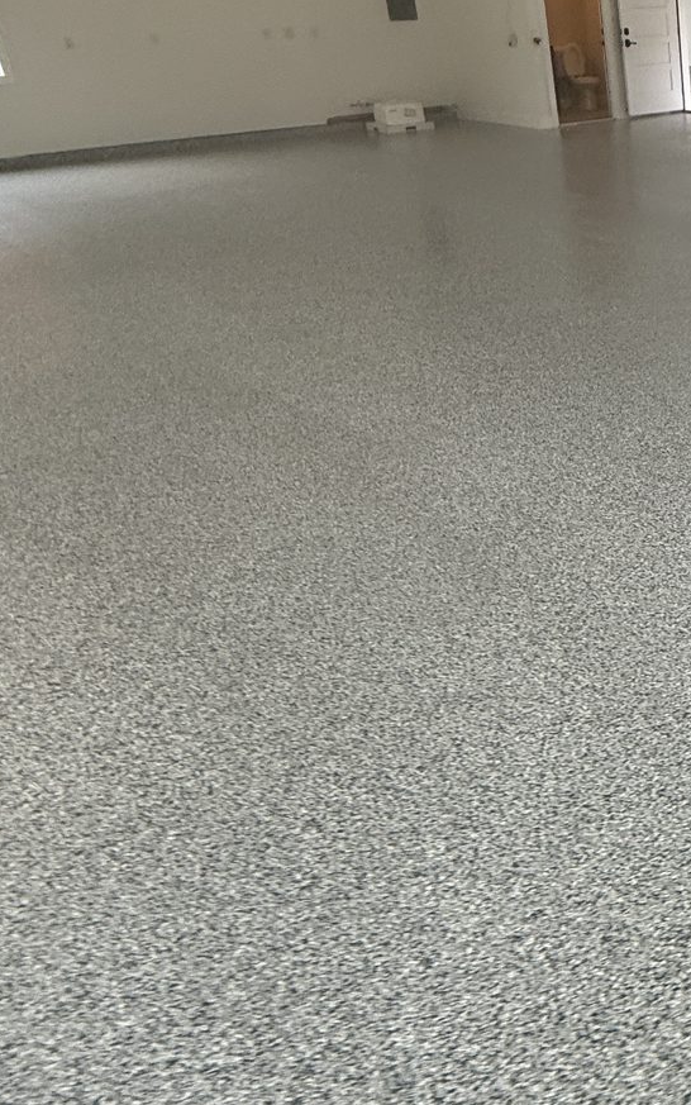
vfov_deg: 56.6
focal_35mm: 34
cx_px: 799
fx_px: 1024
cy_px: 495
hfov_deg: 32.0
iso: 80
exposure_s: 1/99
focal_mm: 2.22
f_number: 2.2
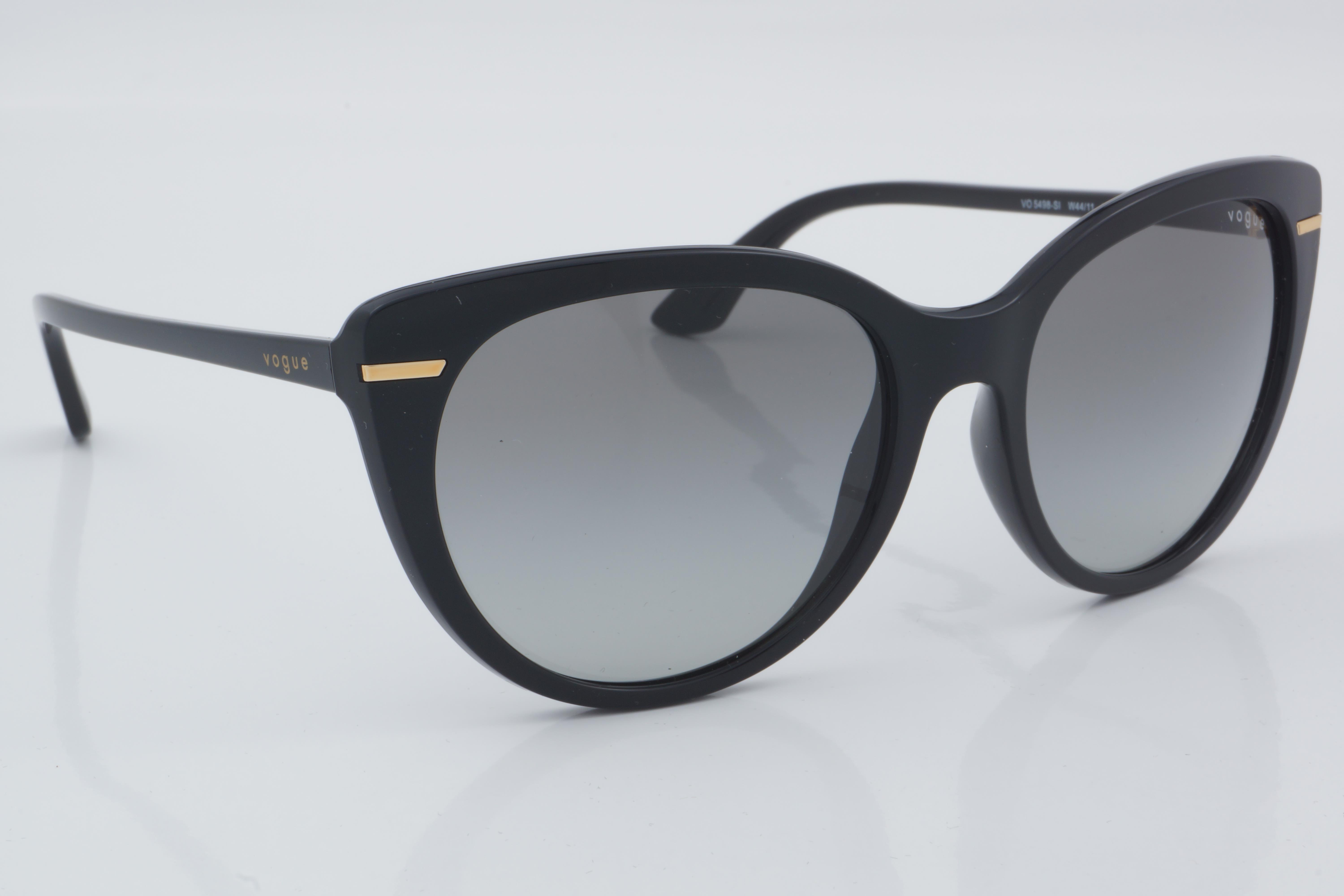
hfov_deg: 24.6
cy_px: 448
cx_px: 672
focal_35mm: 82
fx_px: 3080
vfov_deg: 16.6
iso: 100
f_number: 32
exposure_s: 1/4
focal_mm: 55
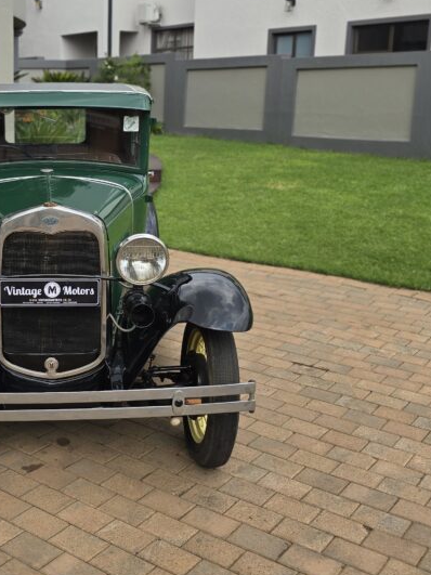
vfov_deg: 41.2
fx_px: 764
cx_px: 55
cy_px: 246
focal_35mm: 46
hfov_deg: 30.3
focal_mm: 6.3
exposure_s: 1/515
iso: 12
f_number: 1.7
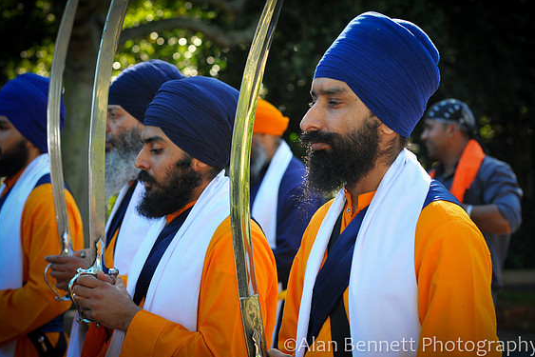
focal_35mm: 108
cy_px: 181
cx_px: 273
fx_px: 1604
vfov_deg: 12.7
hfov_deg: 18.9
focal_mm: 70
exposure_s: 1/250
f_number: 4.5
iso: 400
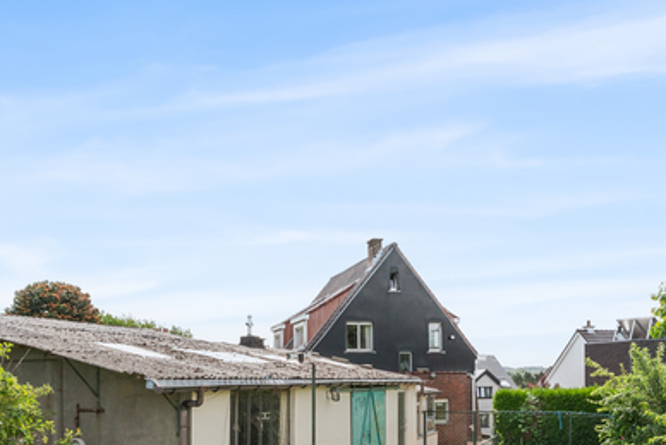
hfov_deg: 57.1
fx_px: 611
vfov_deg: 37.4
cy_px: 400
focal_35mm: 33
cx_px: 302
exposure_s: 1/1000
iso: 800
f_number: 11
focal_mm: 16
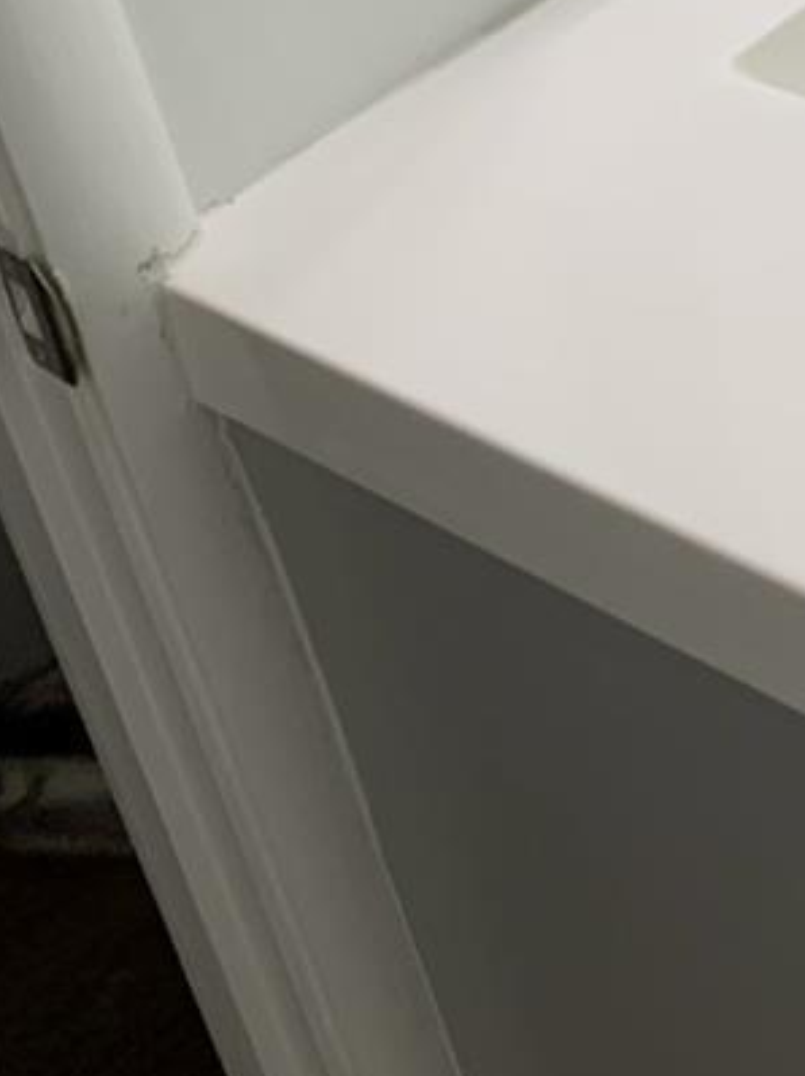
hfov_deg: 13.9
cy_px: -468
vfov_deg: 18.2
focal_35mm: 98
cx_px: 1287
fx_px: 3042
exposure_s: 1/120
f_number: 1.8
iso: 80
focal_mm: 4.25
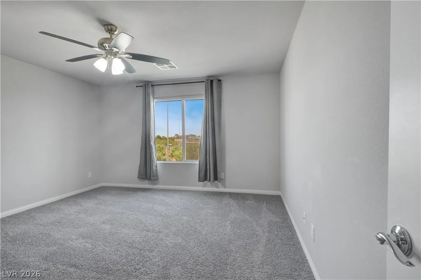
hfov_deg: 95.0
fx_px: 193
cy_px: 140
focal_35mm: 16
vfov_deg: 72.0
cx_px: 210
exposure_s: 1/60
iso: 400
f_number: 8
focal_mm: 11
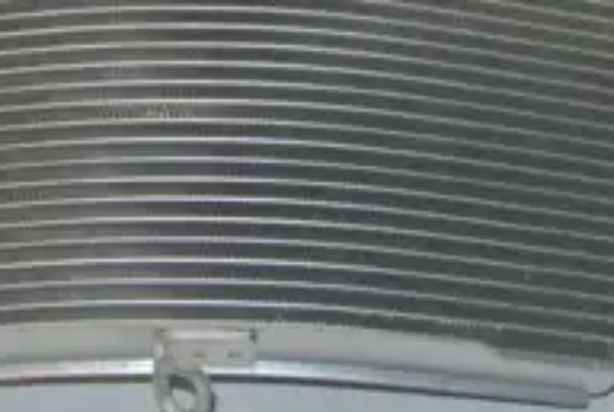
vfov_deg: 11.1
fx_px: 2103
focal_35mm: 123
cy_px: -26
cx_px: 201
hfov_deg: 16.6
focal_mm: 16.3
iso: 200
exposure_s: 1/60
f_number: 4.2
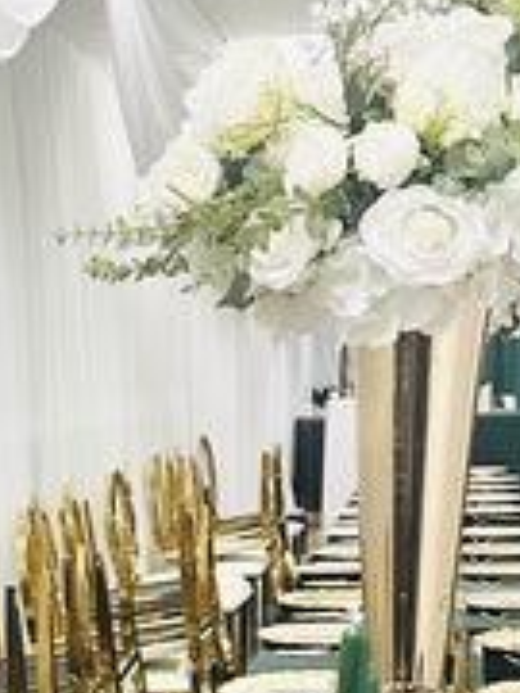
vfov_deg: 23.0
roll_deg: +2.5
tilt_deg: -13.1
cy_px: 766
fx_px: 1602
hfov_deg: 17.8
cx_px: -46
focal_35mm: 80
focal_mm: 6.86
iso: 200
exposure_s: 1/120
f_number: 1.78
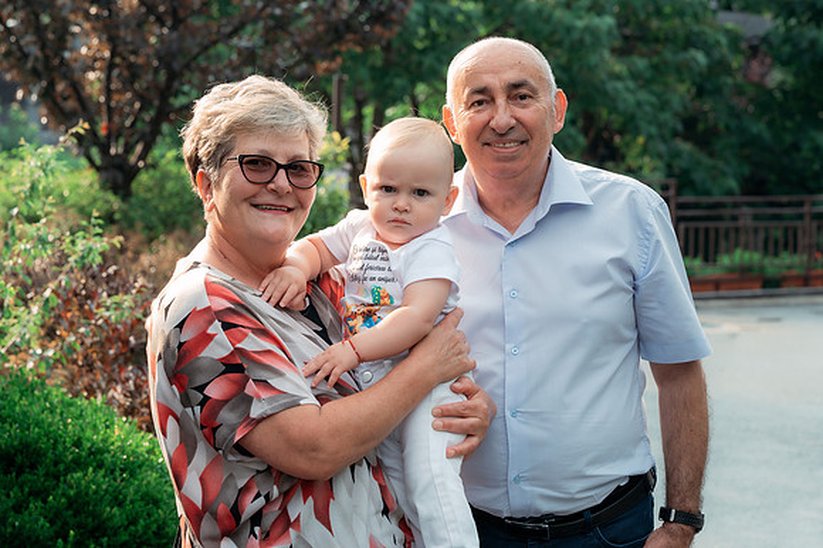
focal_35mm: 92
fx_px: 2106
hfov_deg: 22.1
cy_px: 251
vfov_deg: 14.8
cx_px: 412
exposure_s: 1/320
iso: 500
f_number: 7.1
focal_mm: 85
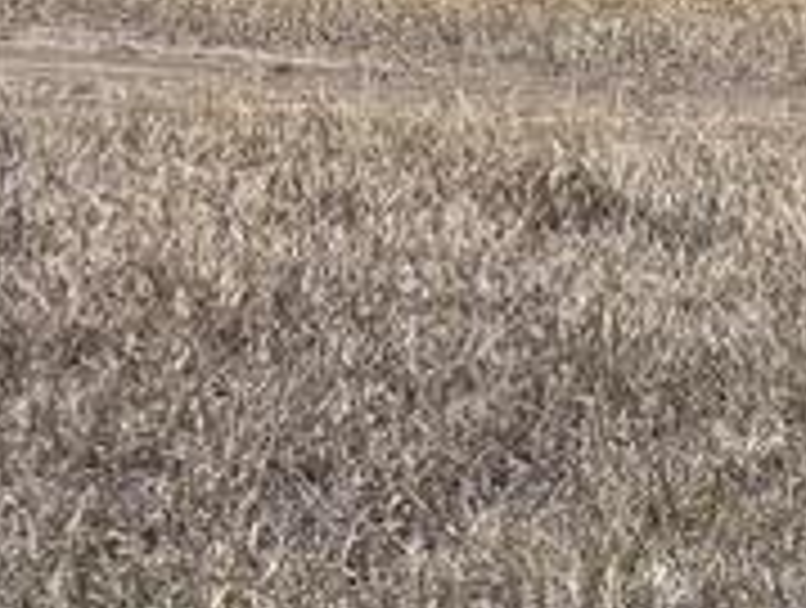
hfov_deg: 10.9
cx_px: 2211
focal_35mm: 137
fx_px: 3196
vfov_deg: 10.8
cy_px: -27
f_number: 1.78
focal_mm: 6.76
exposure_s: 1/3425
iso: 100
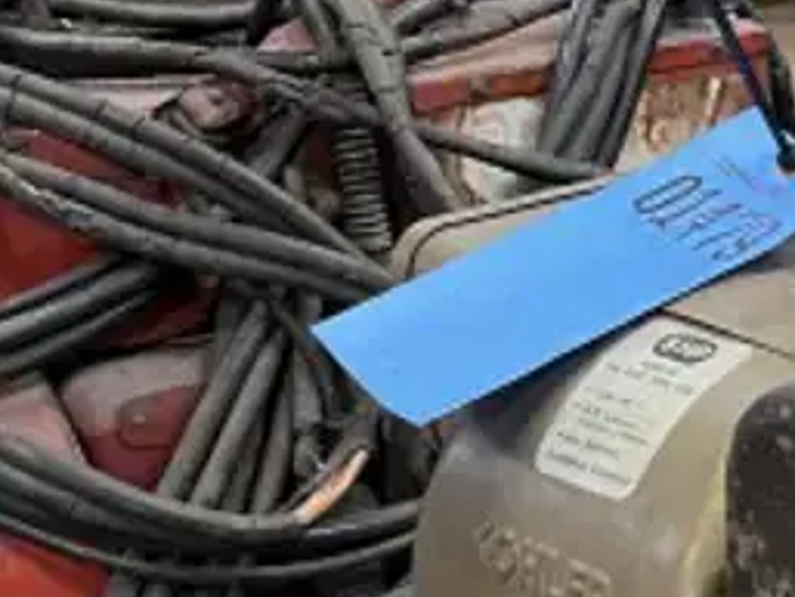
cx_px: 1111
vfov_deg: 14.1
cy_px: 956
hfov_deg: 18.4
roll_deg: +1.0
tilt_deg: -34.6
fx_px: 2229
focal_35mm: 97
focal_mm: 5.1
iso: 500
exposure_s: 1/40
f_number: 1.6
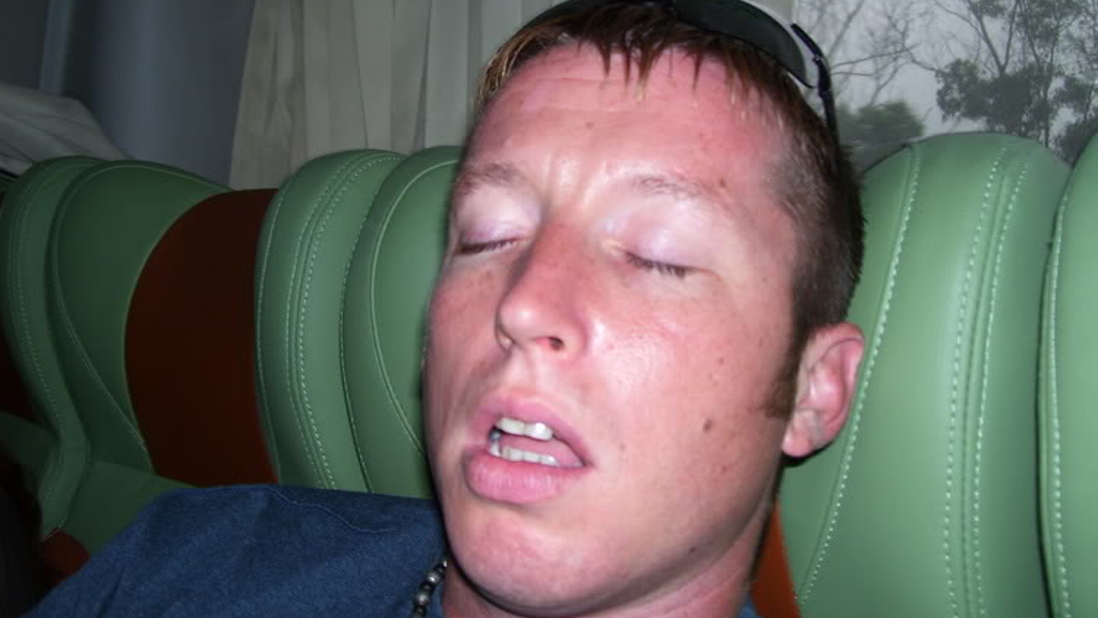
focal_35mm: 43
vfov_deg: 27.7
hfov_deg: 47.4
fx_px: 1252
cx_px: 559
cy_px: 259
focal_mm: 6
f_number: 2.7
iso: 80
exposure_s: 1/60
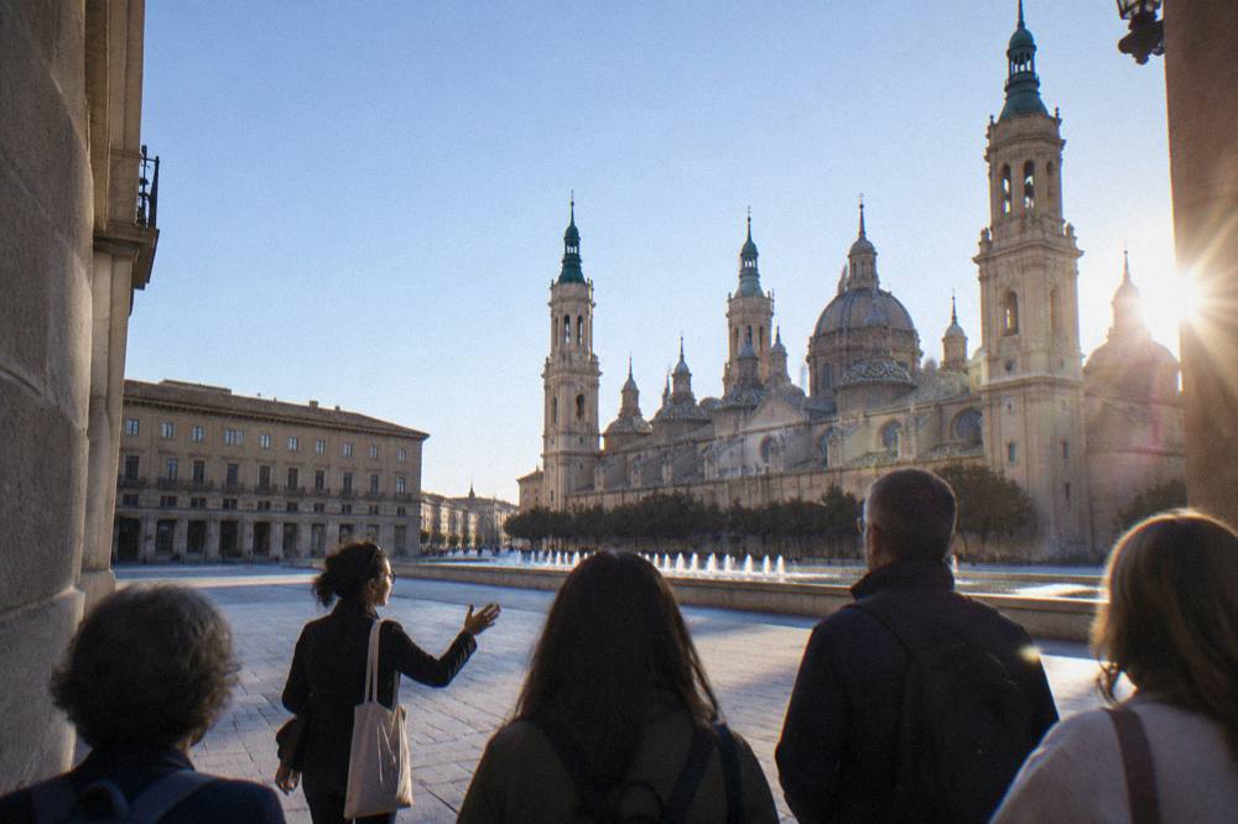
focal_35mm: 35
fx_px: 1203
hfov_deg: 54.5
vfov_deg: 37.8
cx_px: 619
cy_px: 412
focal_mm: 35
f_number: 9
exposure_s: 1/400
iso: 500
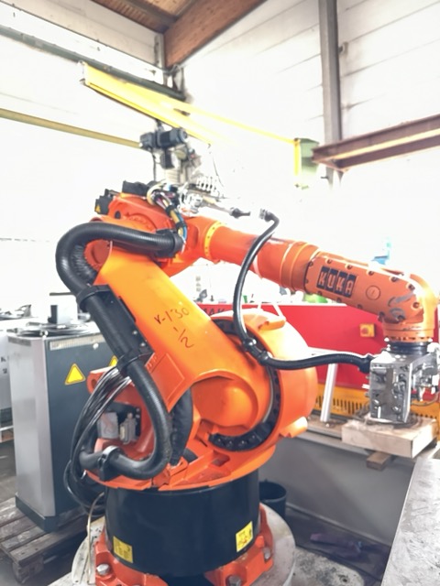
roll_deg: +2.9
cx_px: 220
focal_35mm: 24
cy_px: 293
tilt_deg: -1.7
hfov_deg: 56.8
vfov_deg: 71.6
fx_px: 407
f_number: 1.78
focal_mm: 6.86
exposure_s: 1/30
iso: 1600
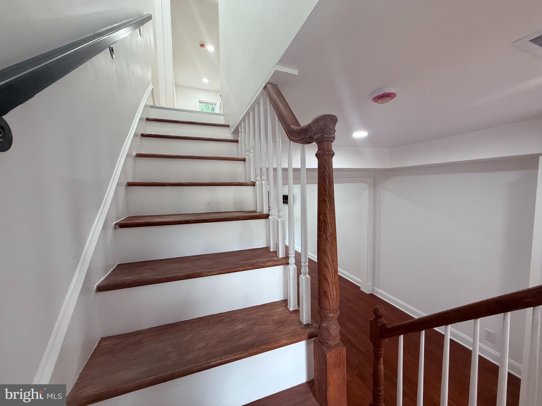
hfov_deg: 102.1
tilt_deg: -2.7
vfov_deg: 85.7
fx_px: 219
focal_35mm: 14
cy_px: 203
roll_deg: +1.1
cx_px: 271
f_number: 2.2
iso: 200
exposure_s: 1/120
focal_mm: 2.22
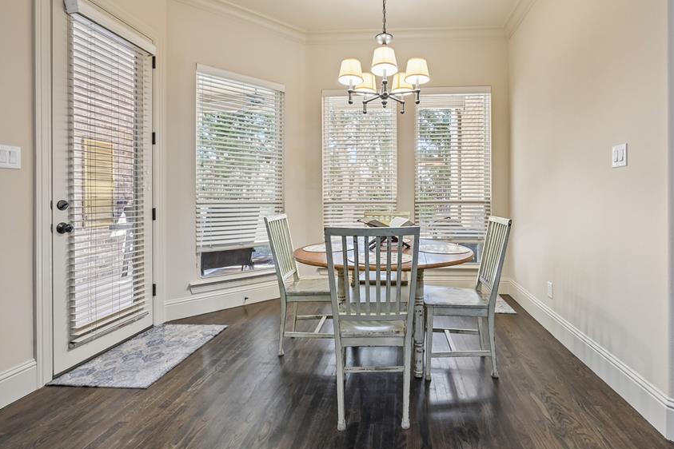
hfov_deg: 92.7
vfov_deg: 70.1
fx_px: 318
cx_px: 382
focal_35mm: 17
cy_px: 195
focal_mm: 14
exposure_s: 1/5
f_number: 9
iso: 250
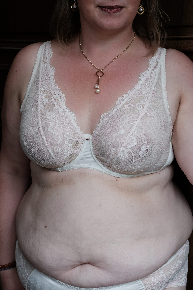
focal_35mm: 84
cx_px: 96
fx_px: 675
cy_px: 145
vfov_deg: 24.2
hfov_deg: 16.3
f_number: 6.4
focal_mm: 56
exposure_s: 1/250
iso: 1250
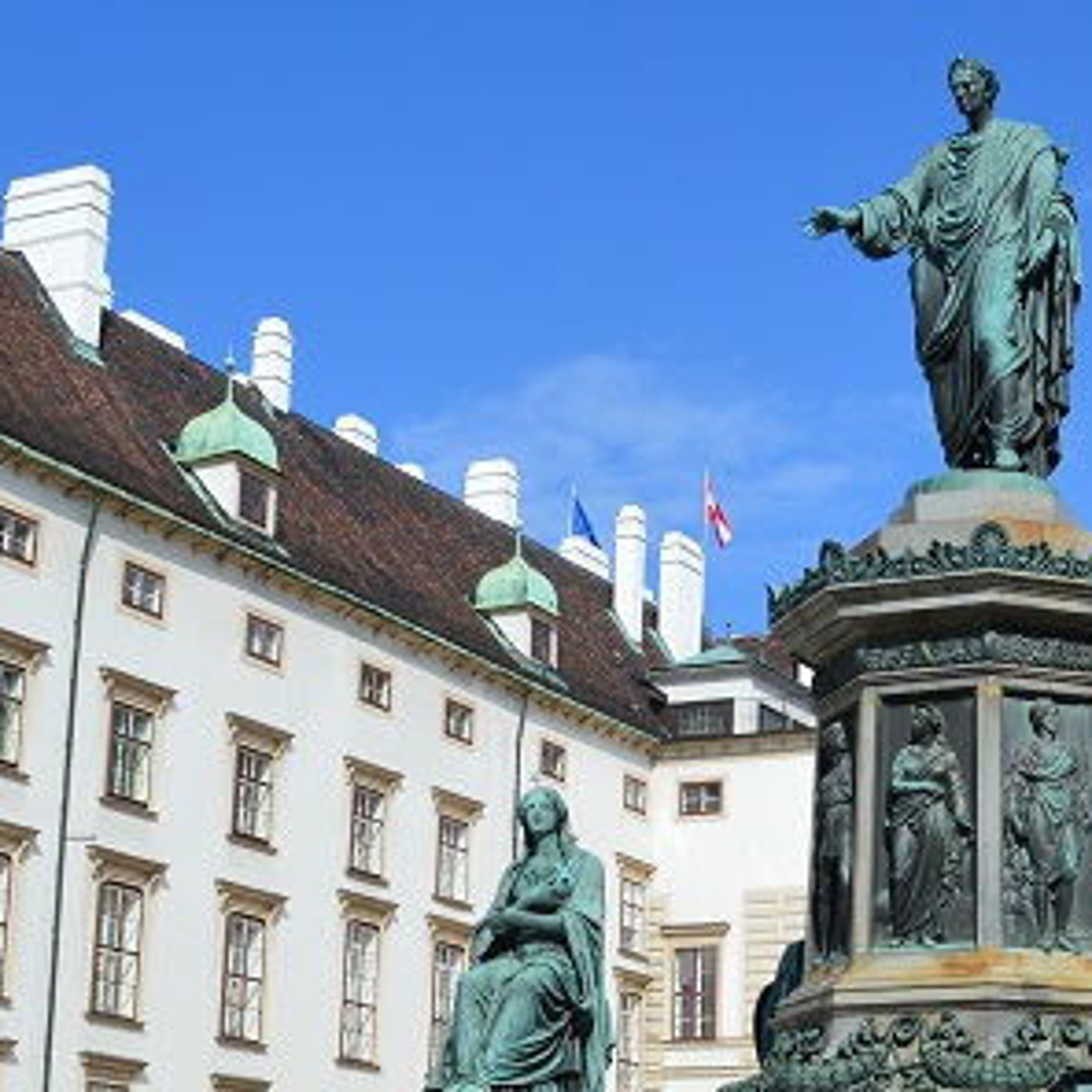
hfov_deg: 23.6
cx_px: 852
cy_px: 743
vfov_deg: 23.8
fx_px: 2575
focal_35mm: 72
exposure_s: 1/500
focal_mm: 21
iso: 280
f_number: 11
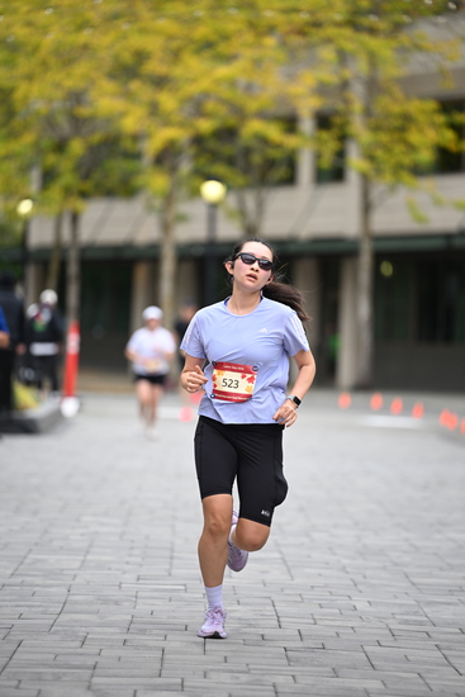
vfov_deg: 11.1
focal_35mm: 185
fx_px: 3582
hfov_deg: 7.4
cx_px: 232
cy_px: 348
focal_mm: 185
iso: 640
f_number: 2.8
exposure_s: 1/2000
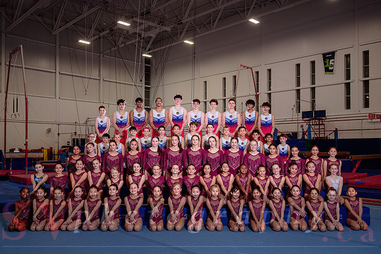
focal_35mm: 32
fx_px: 344
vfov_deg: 40.5
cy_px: 145
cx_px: 190
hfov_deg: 58.0
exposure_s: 1/200
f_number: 4.5
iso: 320
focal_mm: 28.5
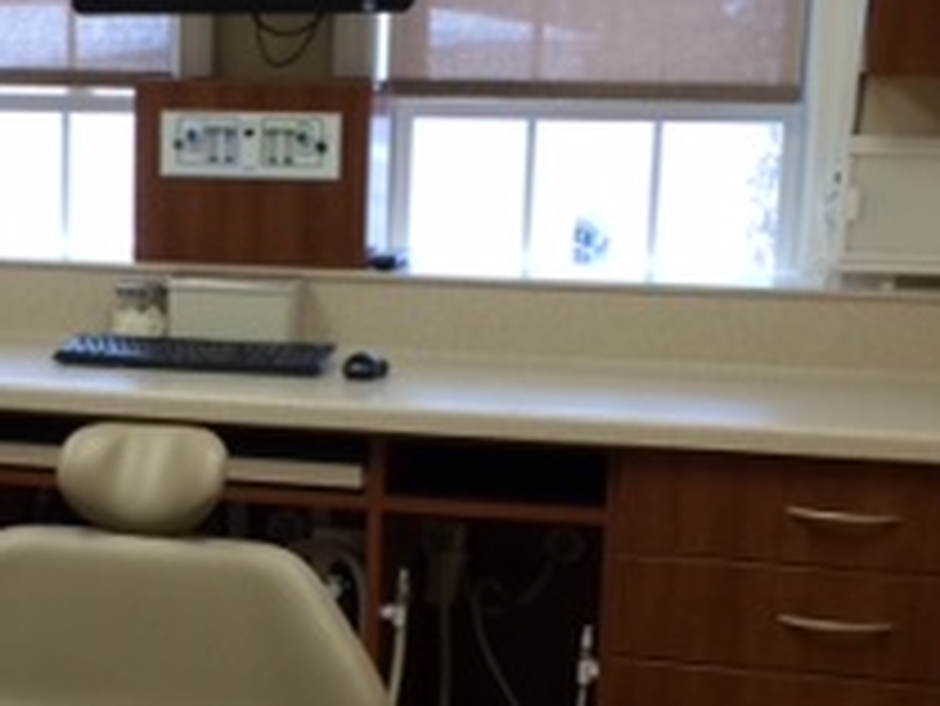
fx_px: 2500
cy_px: 531
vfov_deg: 16.0
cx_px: 63
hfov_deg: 20.8
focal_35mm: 92
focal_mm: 4.12
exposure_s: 1/30
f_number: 2.2
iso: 50
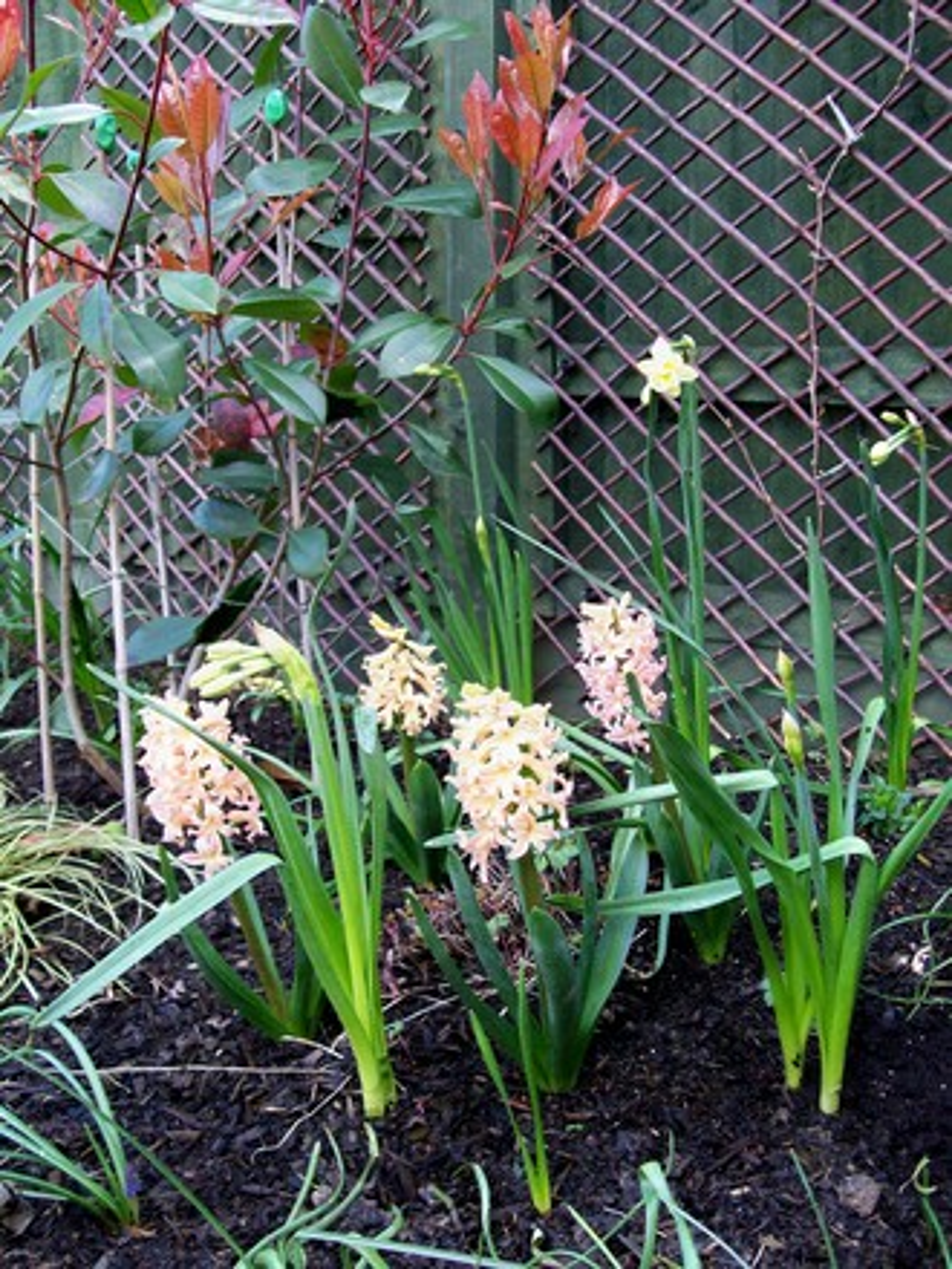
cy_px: 634
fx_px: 1320
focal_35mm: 36
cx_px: 476
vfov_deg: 51.4
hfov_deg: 39.7
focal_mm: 6
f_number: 2.7
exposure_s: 1/77.4
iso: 80
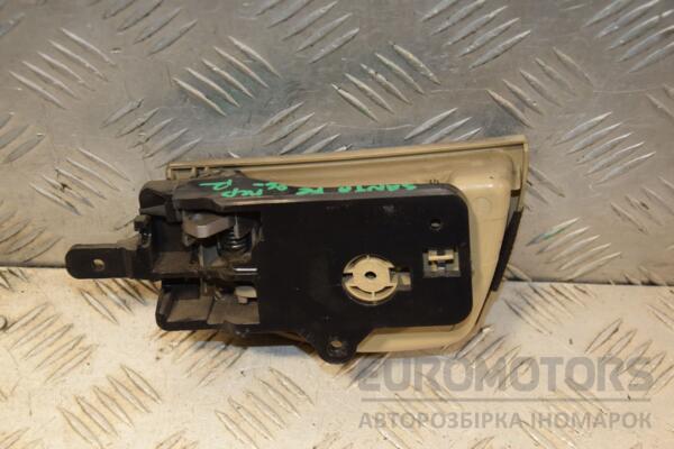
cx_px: 337
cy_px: 224
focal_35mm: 78
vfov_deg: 17.5
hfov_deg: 26.0
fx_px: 1460
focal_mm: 52
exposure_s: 1/200
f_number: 5.6
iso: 800
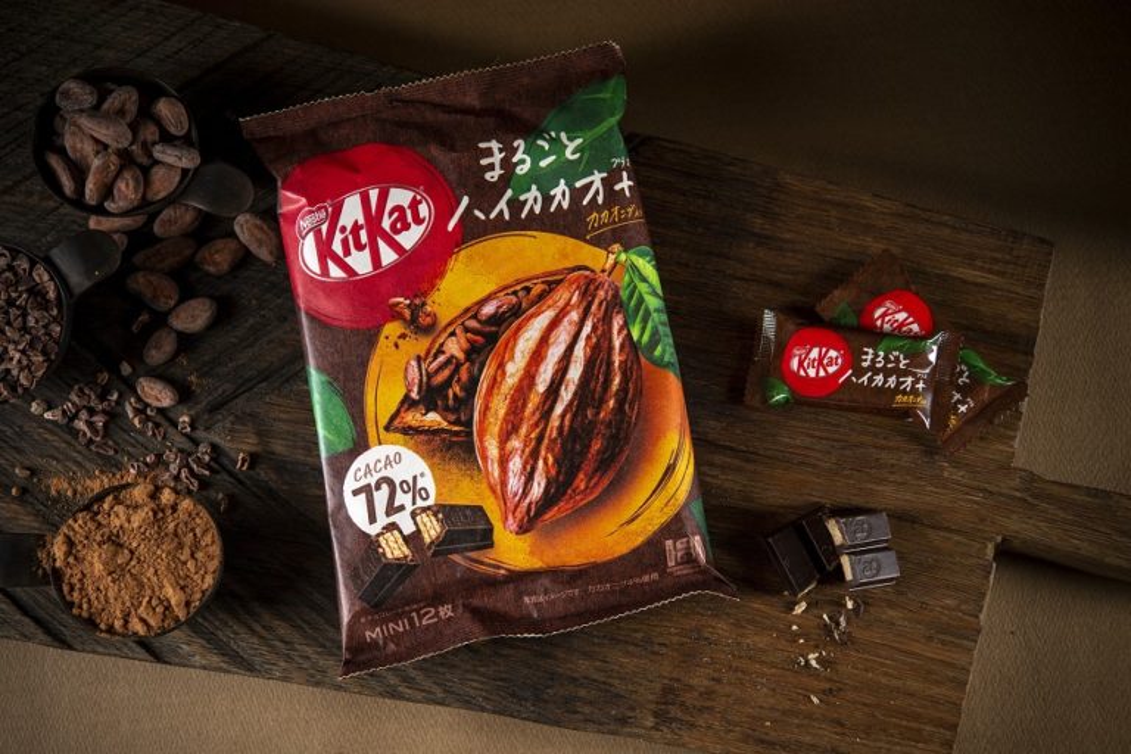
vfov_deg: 19.5
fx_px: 2199
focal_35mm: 70
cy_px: 377
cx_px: 566
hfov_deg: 28.8
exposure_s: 1/160
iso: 200
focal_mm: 70
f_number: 5.6
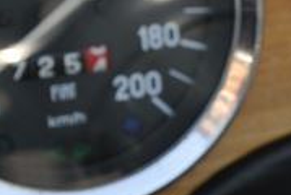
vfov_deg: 4.7
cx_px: 480
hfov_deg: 6.9
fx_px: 2380
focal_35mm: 294
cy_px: 154
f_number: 7.1
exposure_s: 1/200
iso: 200
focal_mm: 55
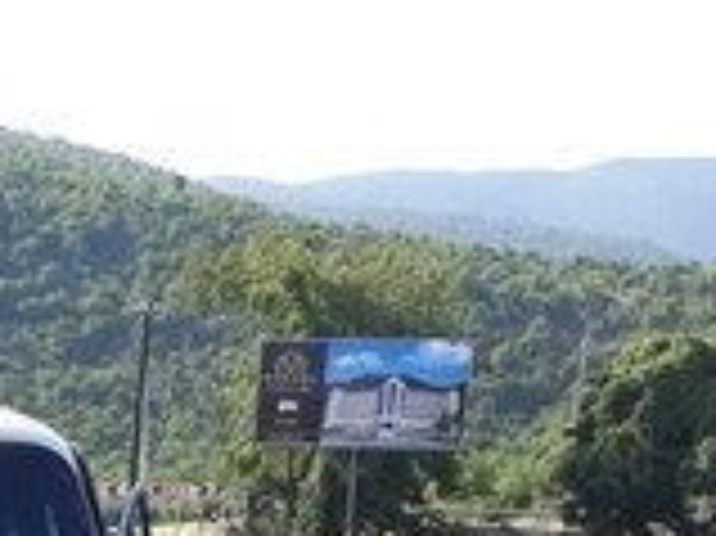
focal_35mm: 112
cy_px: 1079
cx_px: -446
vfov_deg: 11.8
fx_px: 2315
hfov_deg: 15.8
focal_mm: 3.71
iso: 40
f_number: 1.7
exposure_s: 1/567
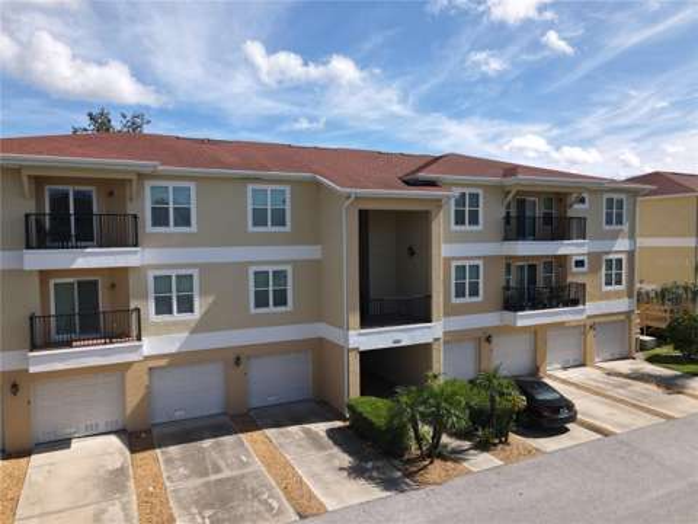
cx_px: 349
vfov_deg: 56.8
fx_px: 484
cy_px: 262
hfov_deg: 71.6
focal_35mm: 24
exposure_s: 1/15
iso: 100
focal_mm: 4.5
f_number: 2.8
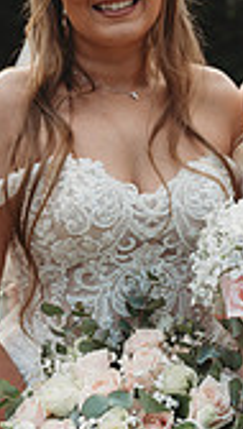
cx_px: 188
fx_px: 1438
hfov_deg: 9.6
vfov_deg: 17.0
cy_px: 278
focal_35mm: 126
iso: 100
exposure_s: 1/640
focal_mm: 45
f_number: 2.8
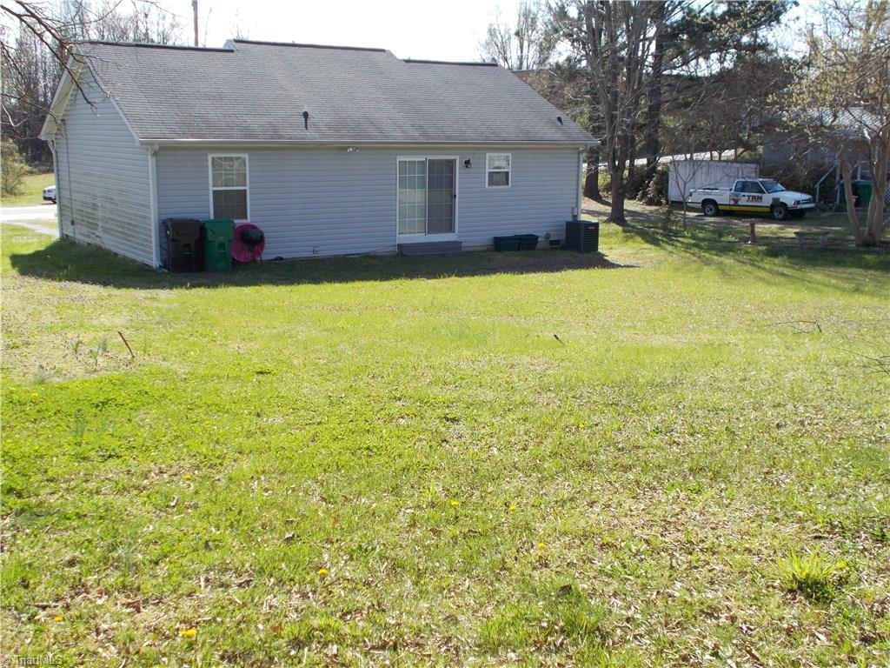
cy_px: 334
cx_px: 445
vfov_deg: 36.8
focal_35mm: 39
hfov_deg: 47.9
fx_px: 1003
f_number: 3.9
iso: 80
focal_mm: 6.9
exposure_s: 1/320
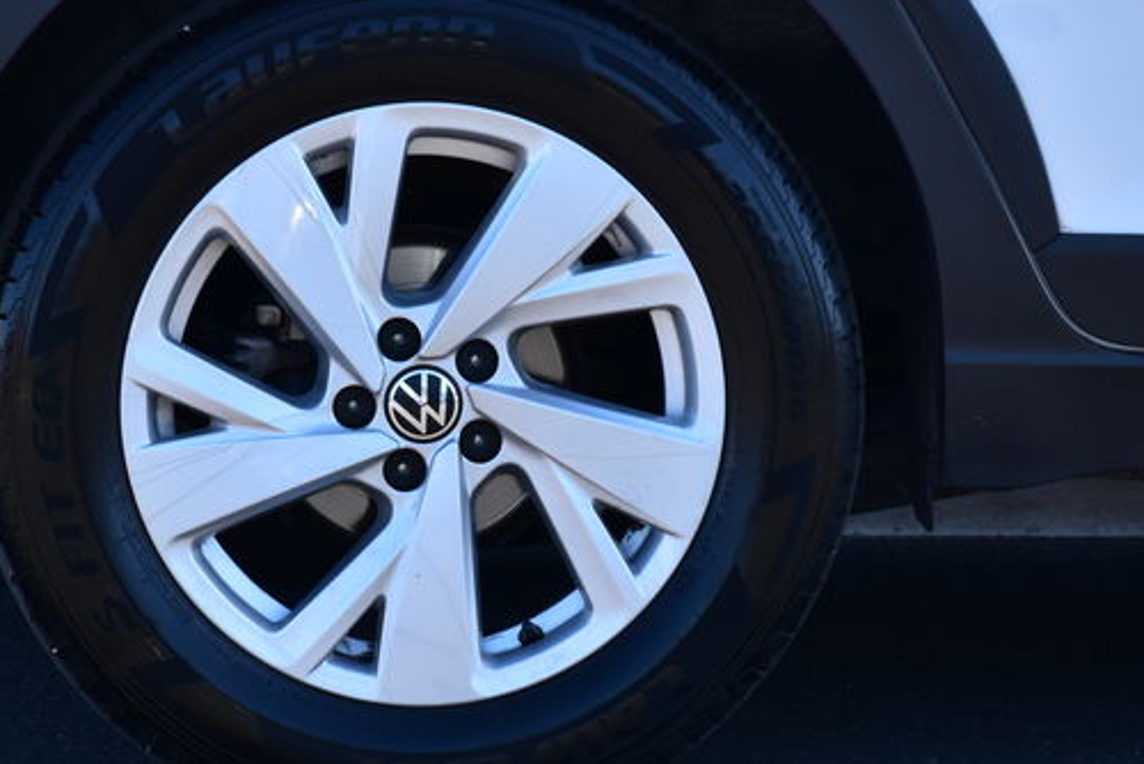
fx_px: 9062
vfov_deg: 4.8
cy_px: 310
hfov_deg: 7.2
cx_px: 515
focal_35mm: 285
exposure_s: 1/200
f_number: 9
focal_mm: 95
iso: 400
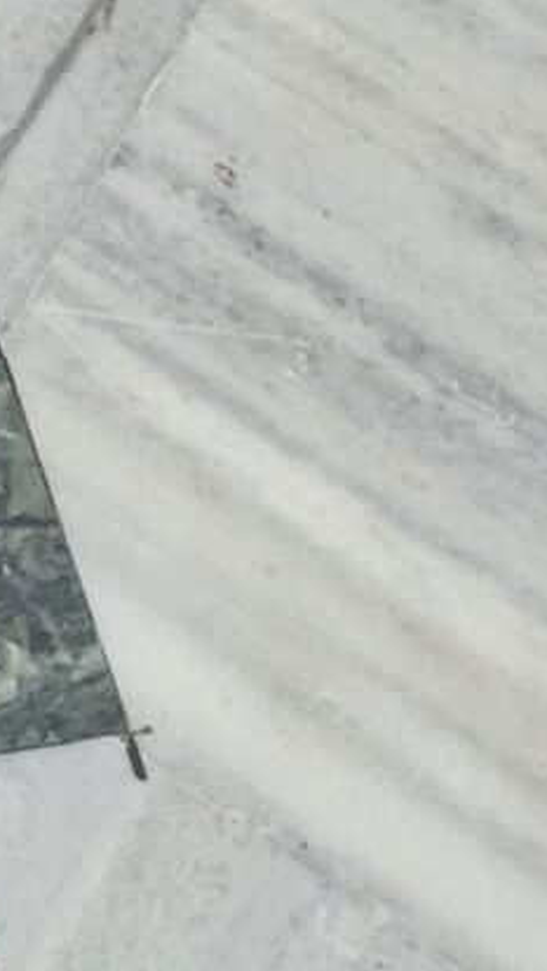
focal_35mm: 175
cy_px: -1297
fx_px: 4511
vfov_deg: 10.7
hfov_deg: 6.2
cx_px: -1345
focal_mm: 5.4
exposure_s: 1/50
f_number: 1.8
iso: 640
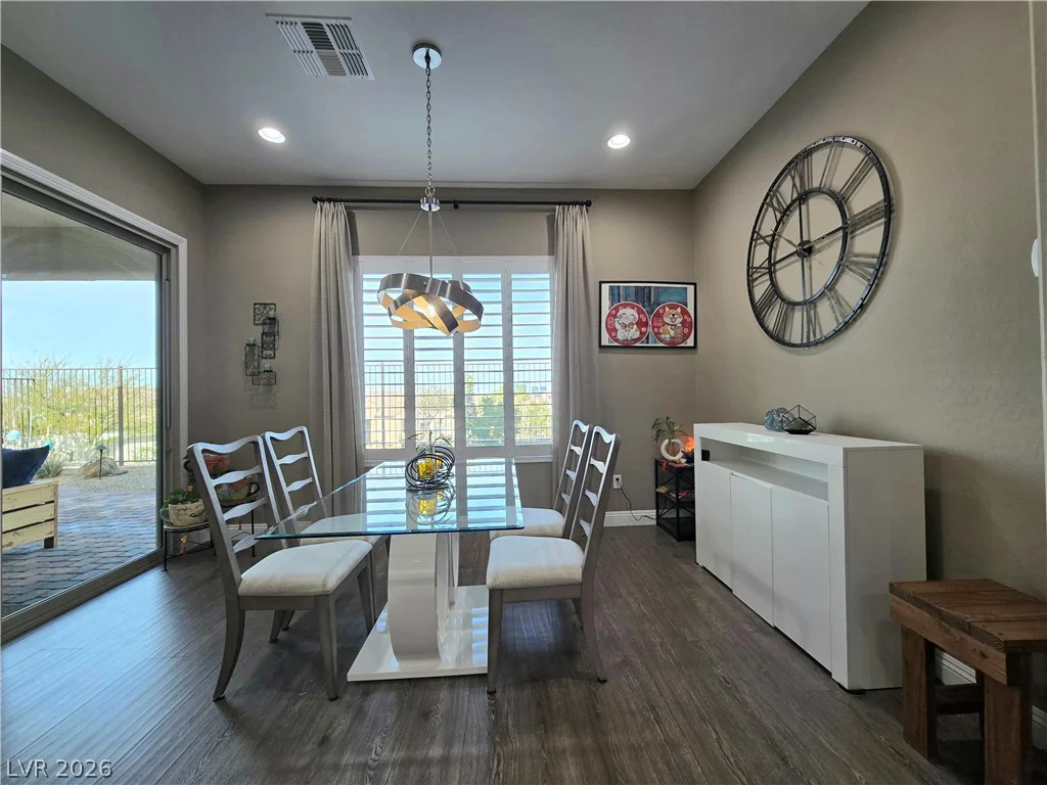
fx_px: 393
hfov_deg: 106.2
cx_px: 524
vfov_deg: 89.9
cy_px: 392
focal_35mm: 13
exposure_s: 1/120
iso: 50
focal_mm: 2.2
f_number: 2.2
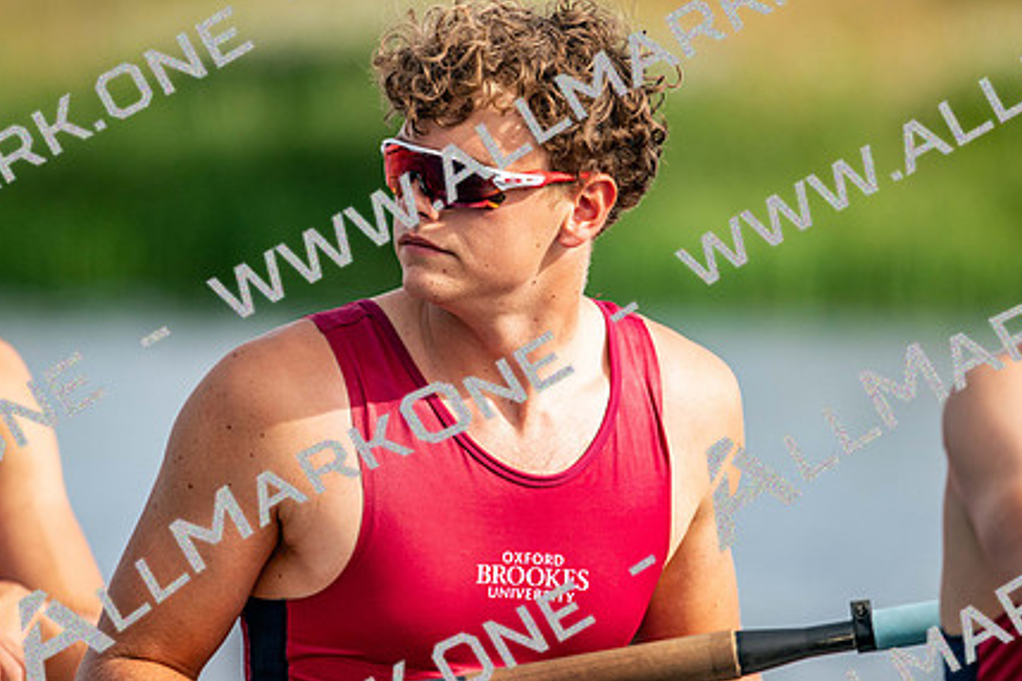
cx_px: 503
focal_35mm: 541
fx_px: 15357
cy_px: 325
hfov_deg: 3.8
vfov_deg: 2.5
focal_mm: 400
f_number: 4.5
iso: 450
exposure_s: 1/2500
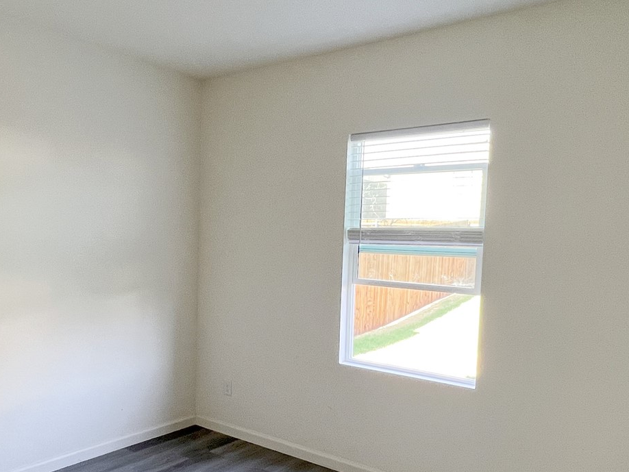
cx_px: 256
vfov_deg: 47.9
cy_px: 285
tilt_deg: -4.5
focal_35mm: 29
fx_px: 527
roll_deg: -1.5
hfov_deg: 61.2
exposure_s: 1/120
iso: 125
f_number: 1.8
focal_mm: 1.57
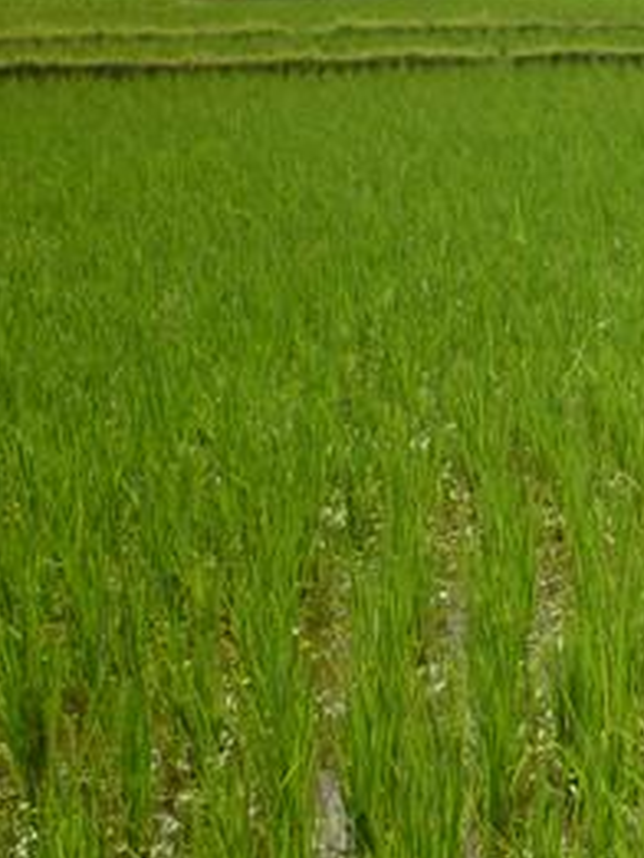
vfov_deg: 19.3
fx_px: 2503
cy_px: 227
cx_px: 1193
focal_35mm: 101
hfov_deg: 13.1
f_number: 8
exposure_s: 1/200
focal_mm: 5.5
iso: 80
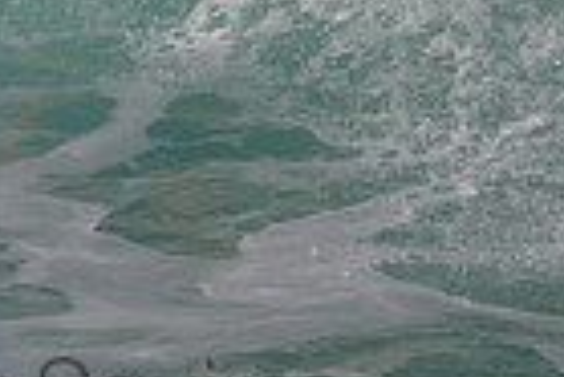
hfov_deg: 0.5
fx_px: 71435
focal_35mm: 4555
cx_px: 54
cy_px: -446
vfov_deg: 0.3
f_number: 11
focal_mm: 800
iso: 720
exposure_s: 1/2000
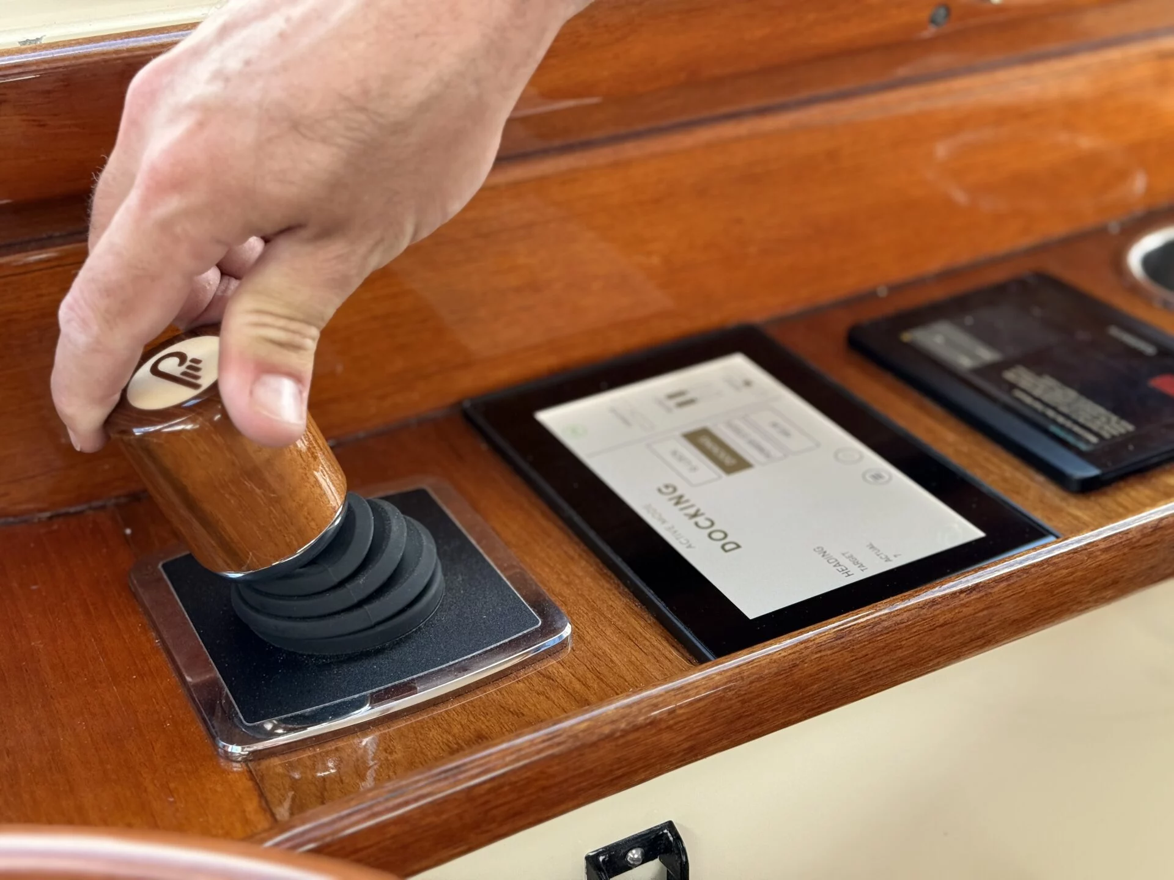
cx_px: 587
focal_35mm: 48
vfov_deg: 30.3
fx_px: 1628
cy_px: 440
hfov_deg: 39.7
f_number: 1.78
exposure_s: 1/245
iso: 100
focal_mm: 6.76
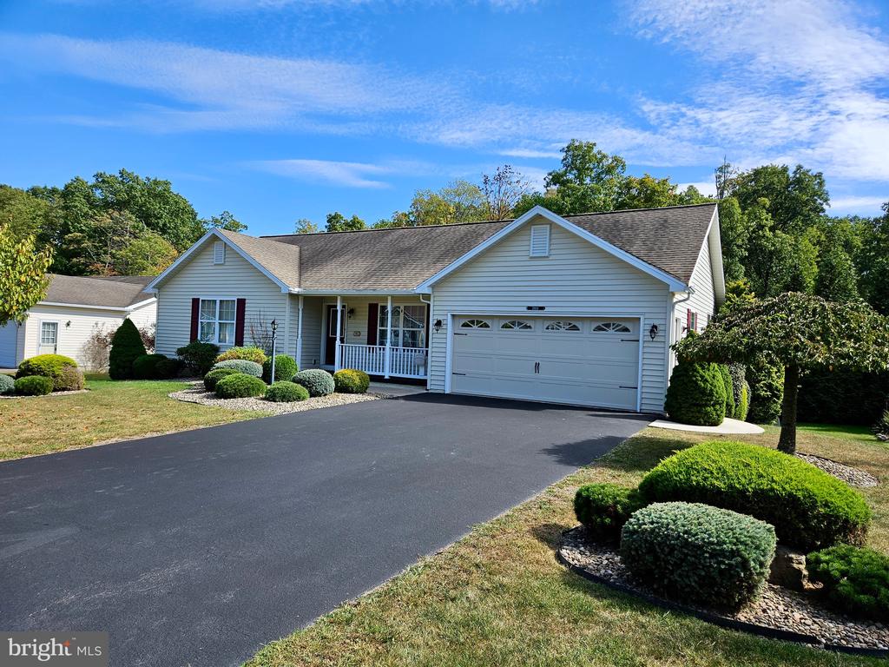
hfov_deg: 73.9
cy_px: 334
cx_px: 444
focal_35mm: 23
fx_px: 591
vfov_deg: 58.9
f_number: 1.8
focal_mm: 5.4
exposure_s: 1/1218
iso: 25
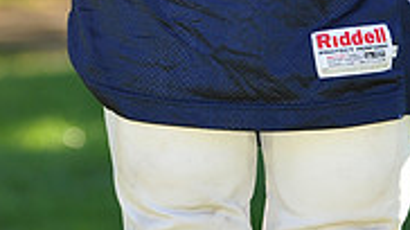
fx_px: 6539
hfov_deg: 3.6
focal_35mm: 602
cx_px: 212
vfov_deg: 2.0
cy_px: -338
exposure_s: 1/250
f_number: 4.5
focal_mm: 180
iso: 200
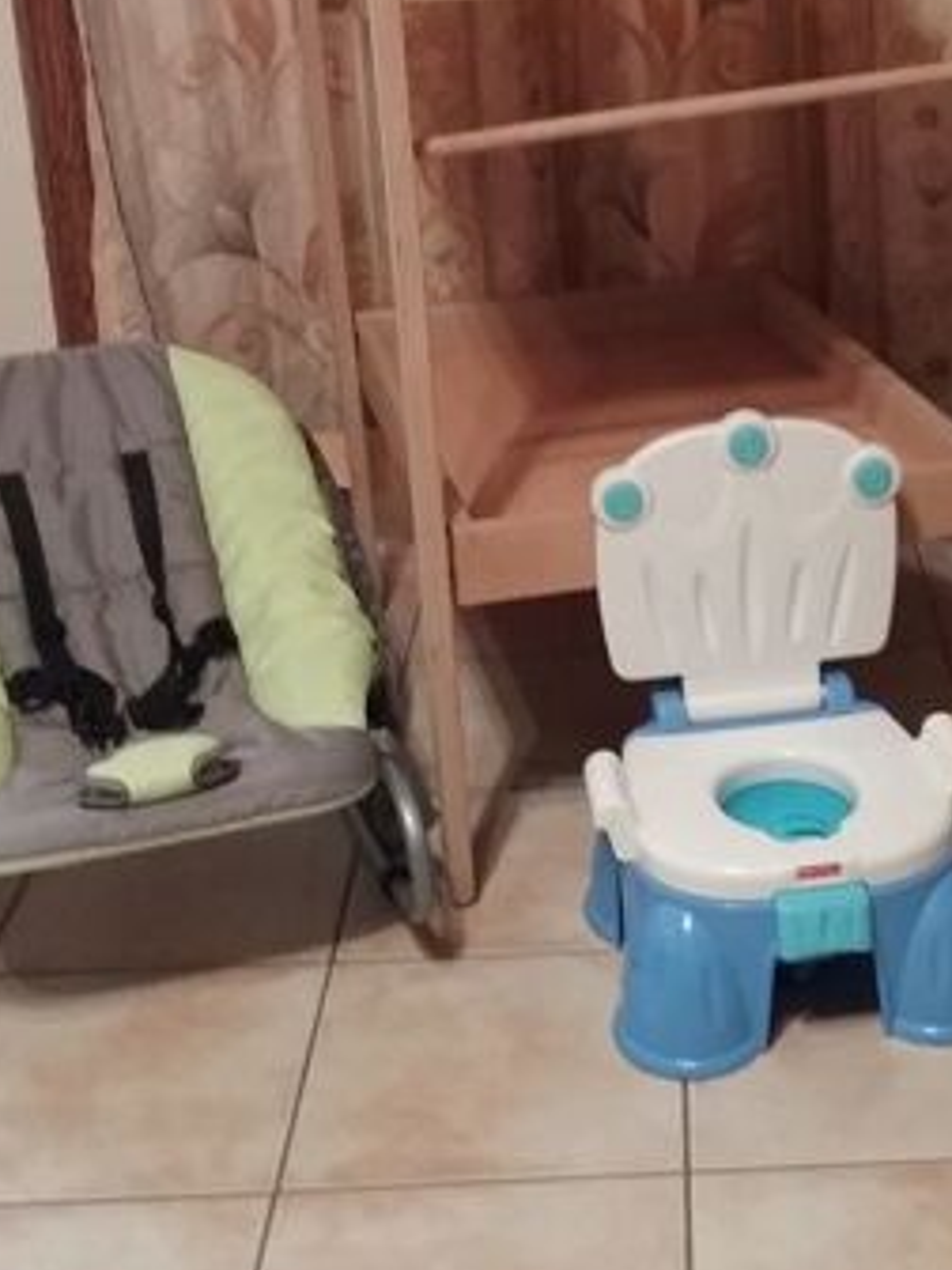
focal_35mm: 59
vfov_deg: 32.4
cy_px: 423
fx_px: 2163
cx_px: 725
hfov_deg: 24.5
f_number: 2.2
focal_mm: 3.3
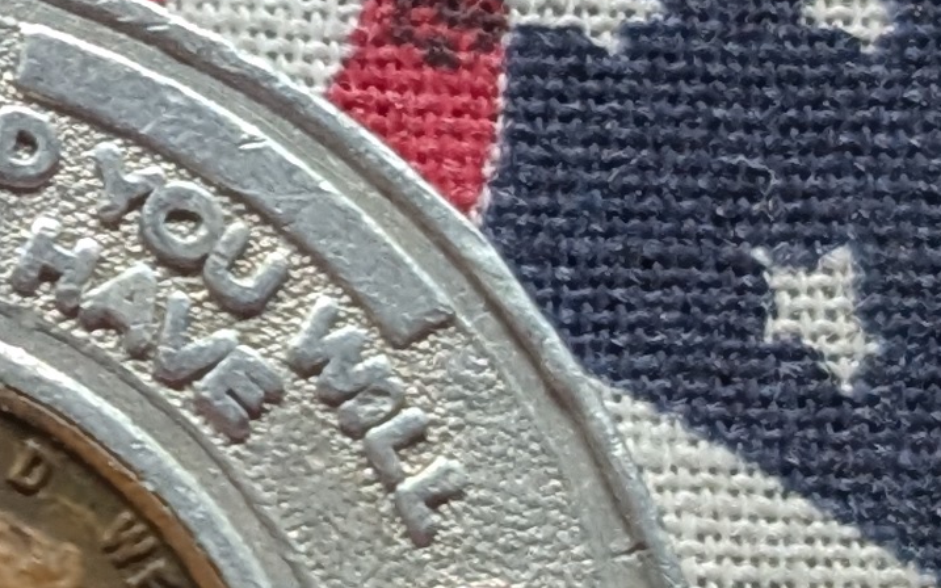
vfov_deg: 4.4
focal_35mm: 296
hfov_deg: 6.8
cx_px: -1110
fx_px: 7590
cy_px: 148
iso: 121
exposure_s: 1/110
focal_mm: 6.9
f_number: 1.68
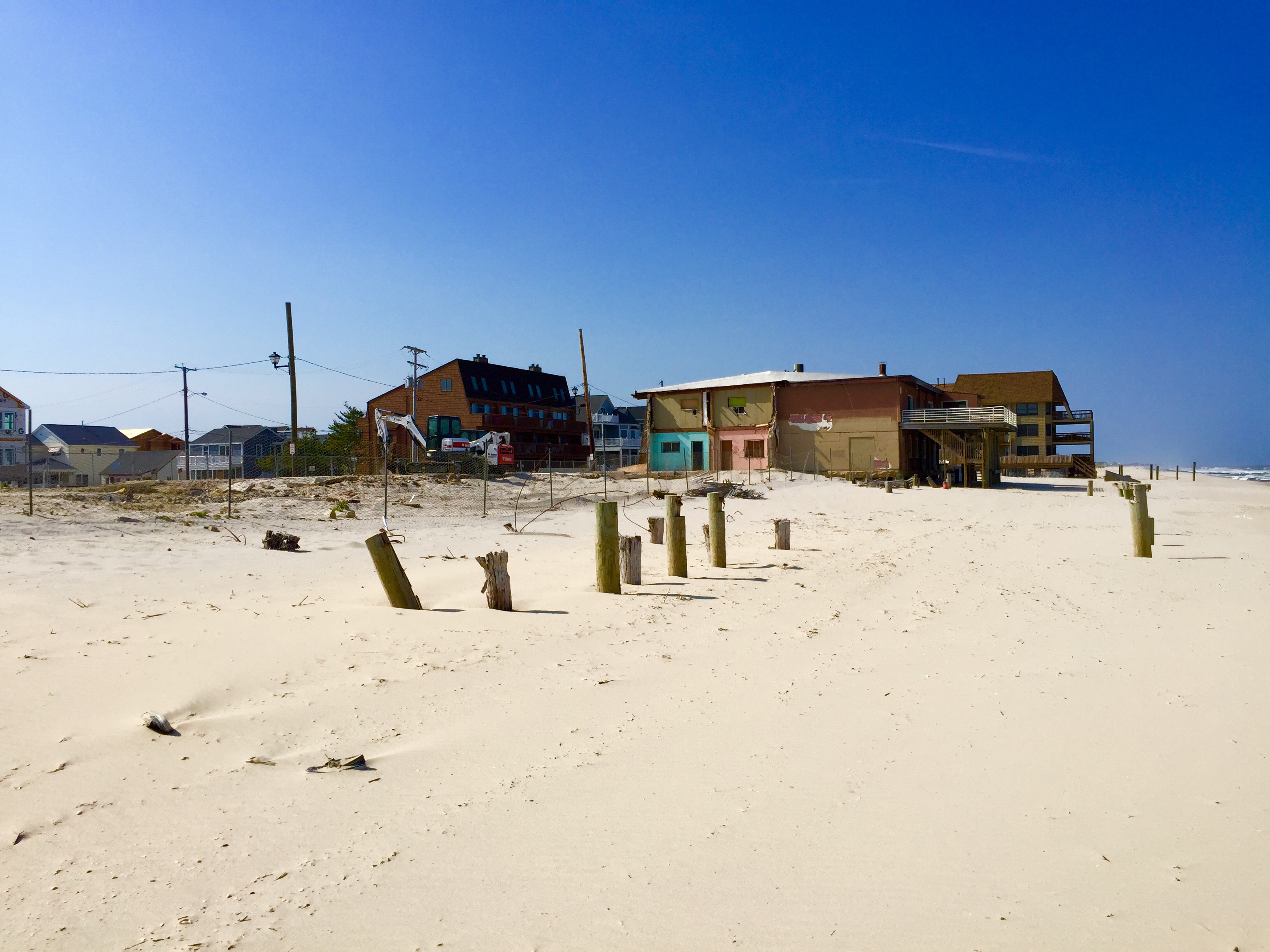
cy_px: 476
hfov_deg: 61.7
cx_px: 635
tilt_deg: +0.9
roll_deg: +0.3
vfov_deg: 48.2
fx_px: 1064
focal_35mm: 29
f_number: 2.2
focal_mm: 4.15
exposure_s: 1/3968
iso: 32
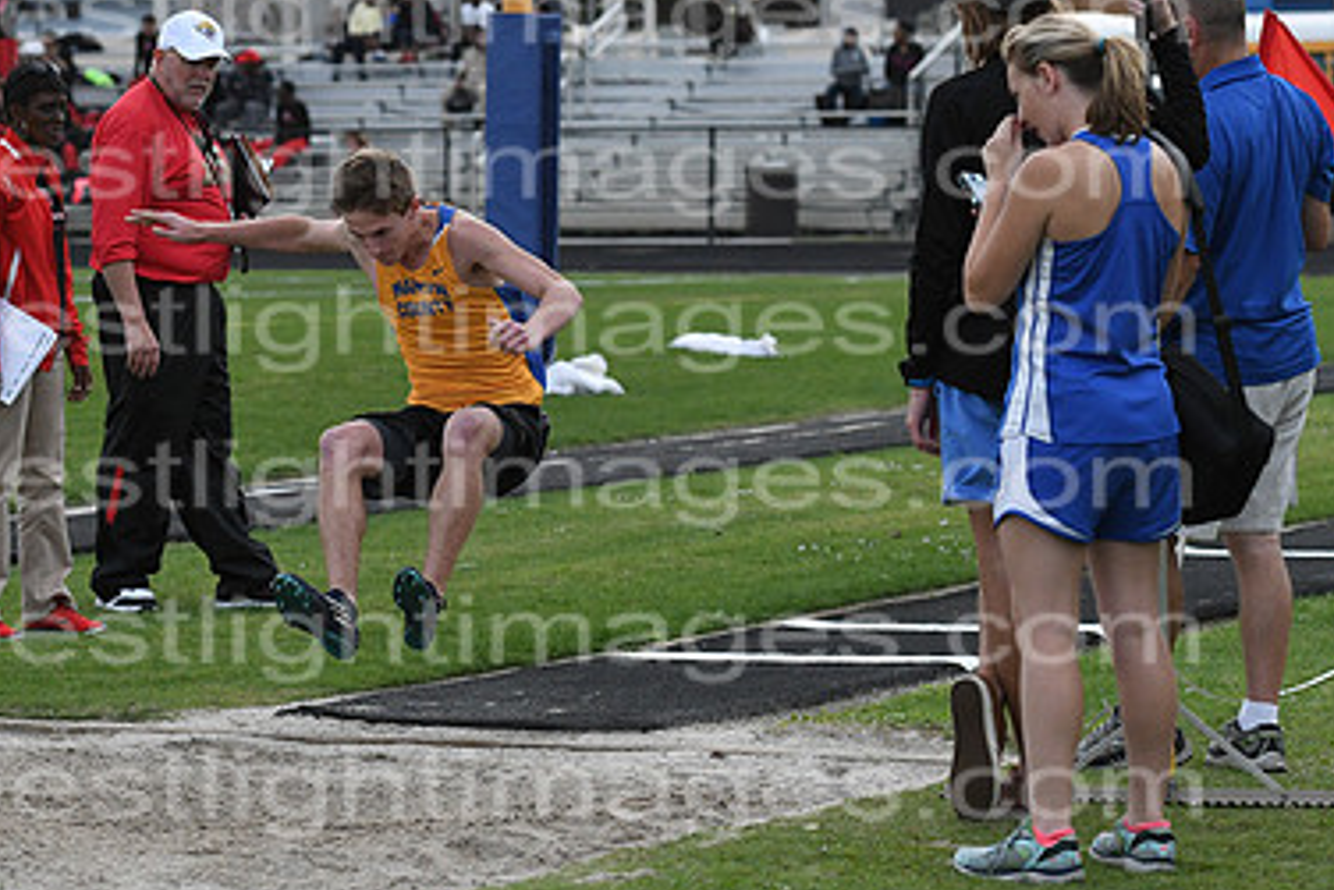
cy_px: 406
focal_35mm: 199
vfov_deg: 6.9
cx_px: 397
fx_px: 7376
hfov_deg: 10.3
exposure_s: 1/6400
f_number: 4
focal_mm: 86
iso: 1600
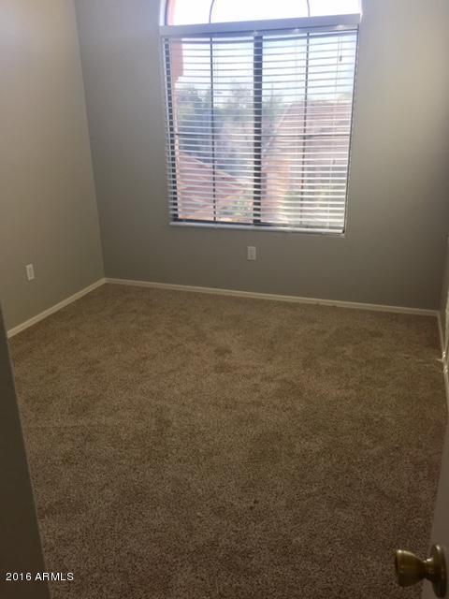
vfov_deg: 61.7
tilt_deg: -18.6
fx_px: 502
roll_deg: +0.7
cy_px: 300
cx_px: 224
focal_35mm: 29
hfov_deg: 48.2
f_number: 2.2
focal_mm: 4.15
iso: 50
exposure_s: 1/120
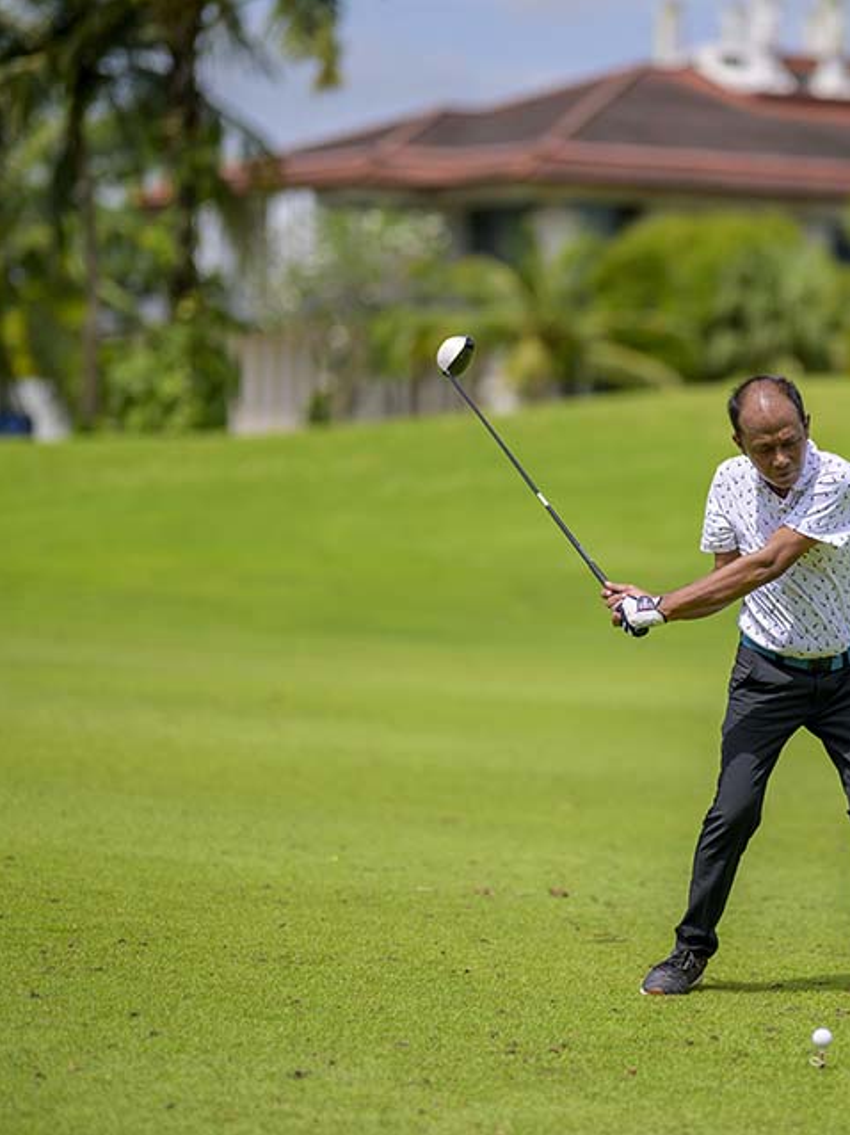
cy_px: 568
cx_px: 779
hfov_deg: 12.0
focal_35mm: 123
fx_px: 4030
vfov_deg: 16.0
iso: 125
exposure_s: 1/20000
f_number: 1.2
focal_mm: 85
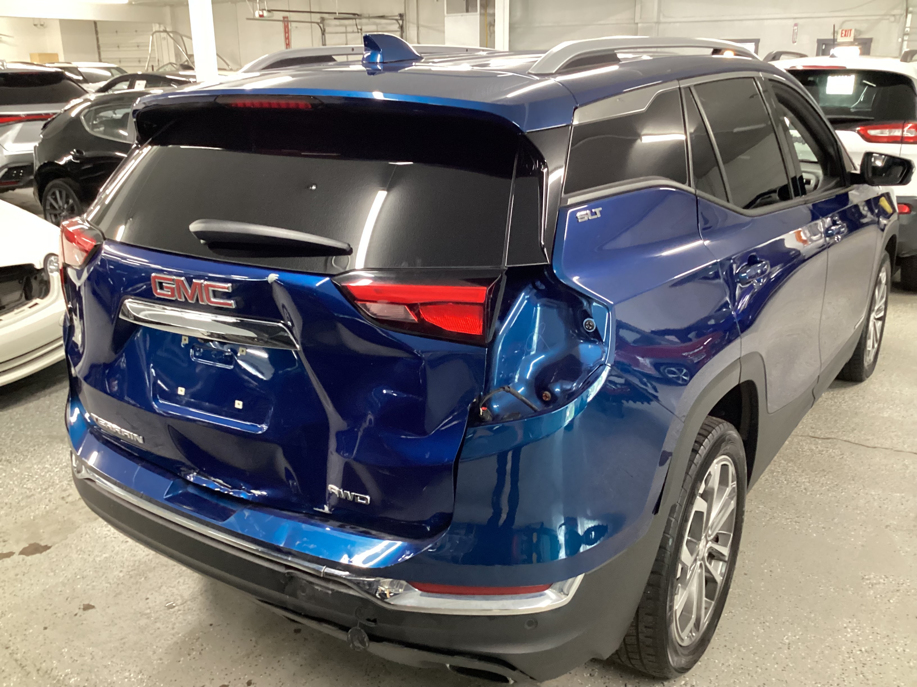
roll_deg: -0.3
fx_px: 821
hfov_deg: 58.4
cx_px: 458
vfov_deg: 45.4
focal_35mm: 31
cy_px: 344
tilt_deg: -19.7
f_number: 2.4
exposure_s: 1/30
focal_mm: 3.3
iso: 400
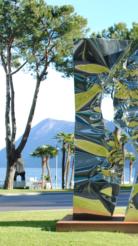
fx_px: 447
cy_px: 124
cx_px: 115
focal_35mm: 69
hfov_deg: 17.4
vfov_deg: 30.7
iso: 200
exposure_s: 1/320
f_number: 4.5
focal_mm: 29
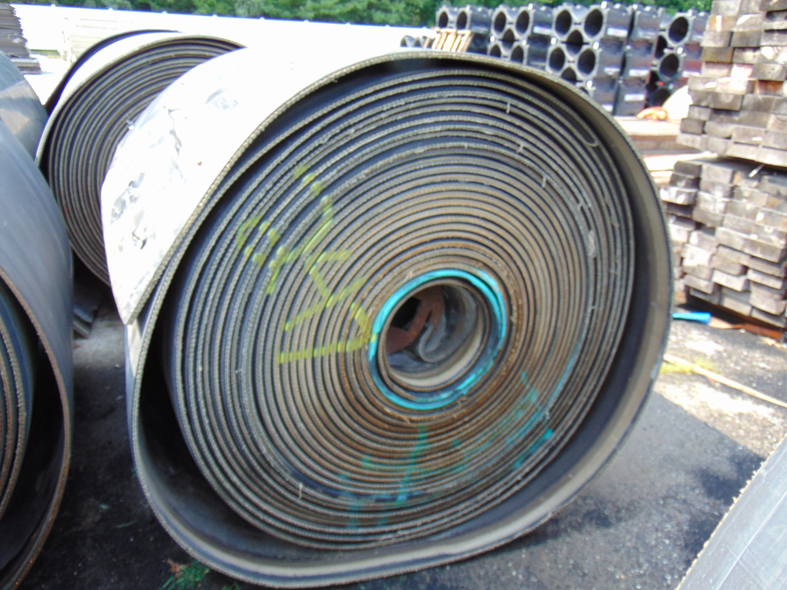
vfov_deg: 51.4
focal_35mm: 27
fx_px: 614
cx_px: 394
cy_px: 295
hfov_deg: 65.3
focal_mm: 4.9
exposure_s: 1/160
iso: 80
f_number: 3
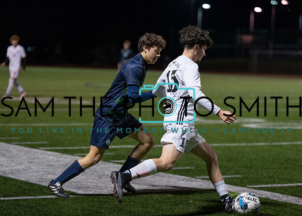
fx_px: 1114
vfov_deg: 11.1
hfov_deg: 15.4
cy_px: 108
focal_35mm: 130
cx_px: 151
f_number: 2.8
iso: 2500
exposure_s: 1/1000
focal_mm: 124
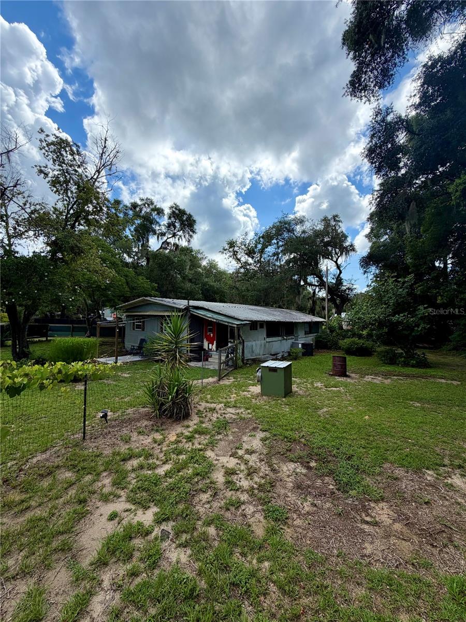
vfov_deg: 102.1
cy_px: 311
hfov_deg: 85.7
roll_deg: -0.8
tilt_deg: +1.7
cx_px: 233
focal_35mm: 14
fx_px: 251
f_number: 2.2
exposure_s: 1/1017
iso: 25
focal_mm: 2.22
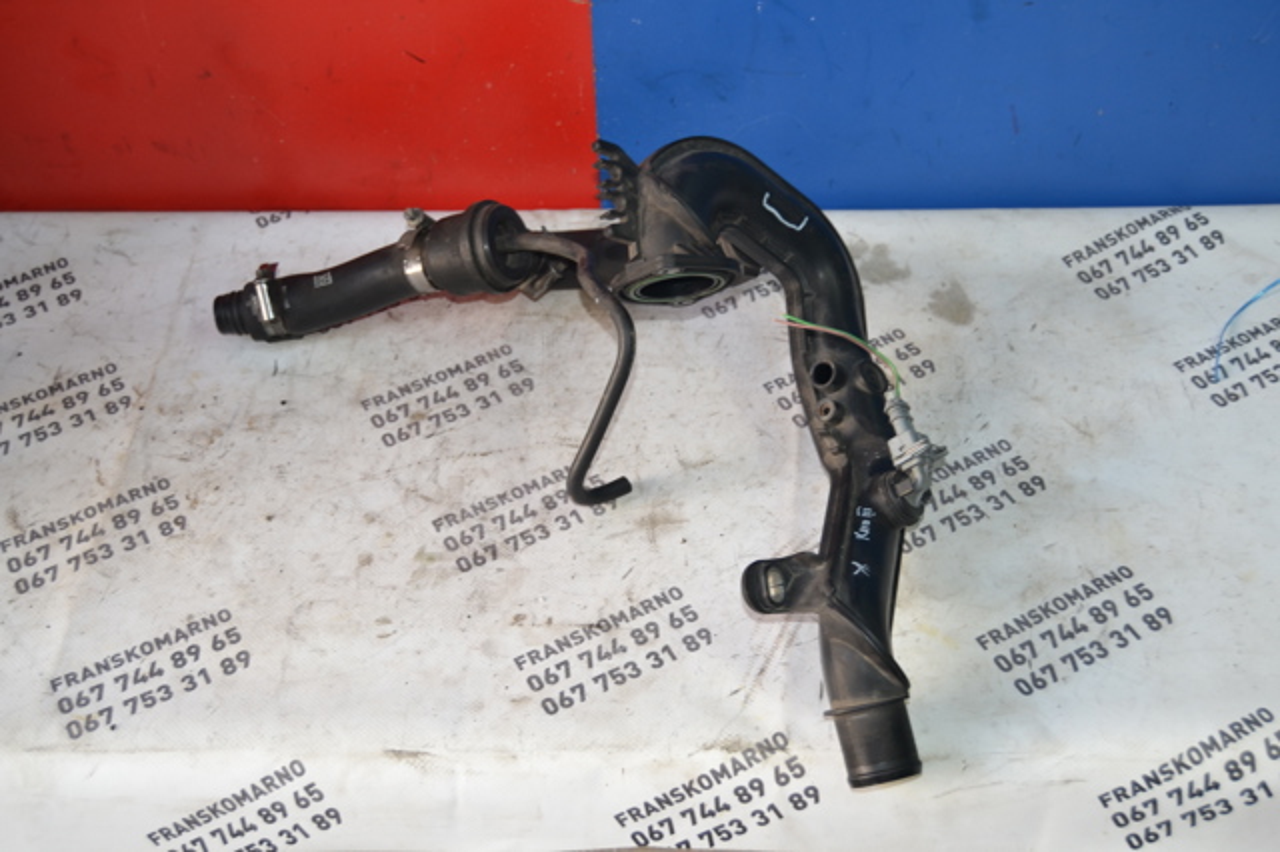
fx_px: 1706
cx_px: 640
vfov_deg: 28.0
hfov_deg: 41.1
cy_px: 426
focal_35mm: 48
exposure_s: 1/80
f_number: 4.5
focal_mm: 32
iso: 400
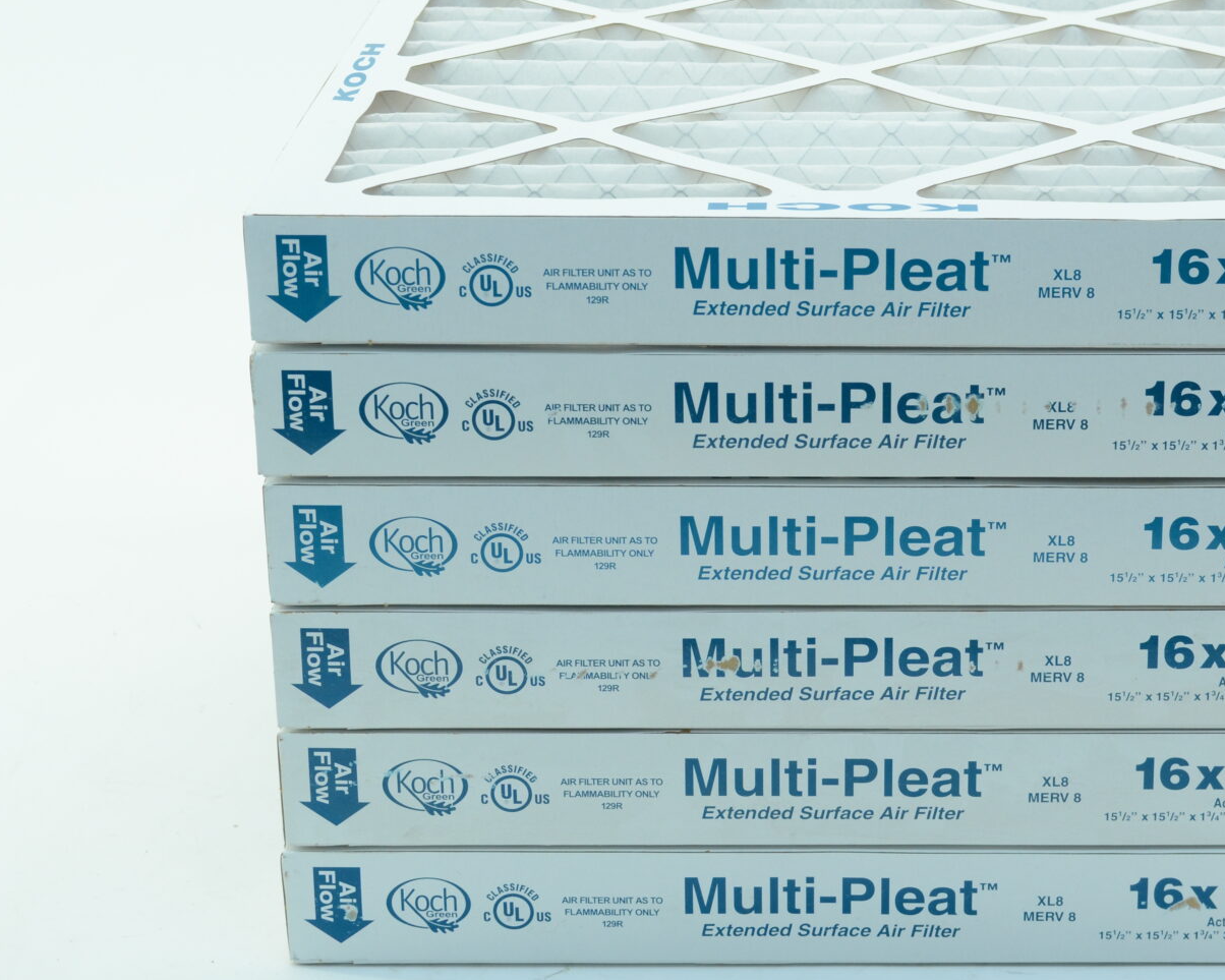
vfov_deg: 17.9
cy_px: 419
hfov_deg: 22.1
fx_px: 3118
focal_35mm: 86
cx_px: 854
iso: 500
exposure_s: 1/60
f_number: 8
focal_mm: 36
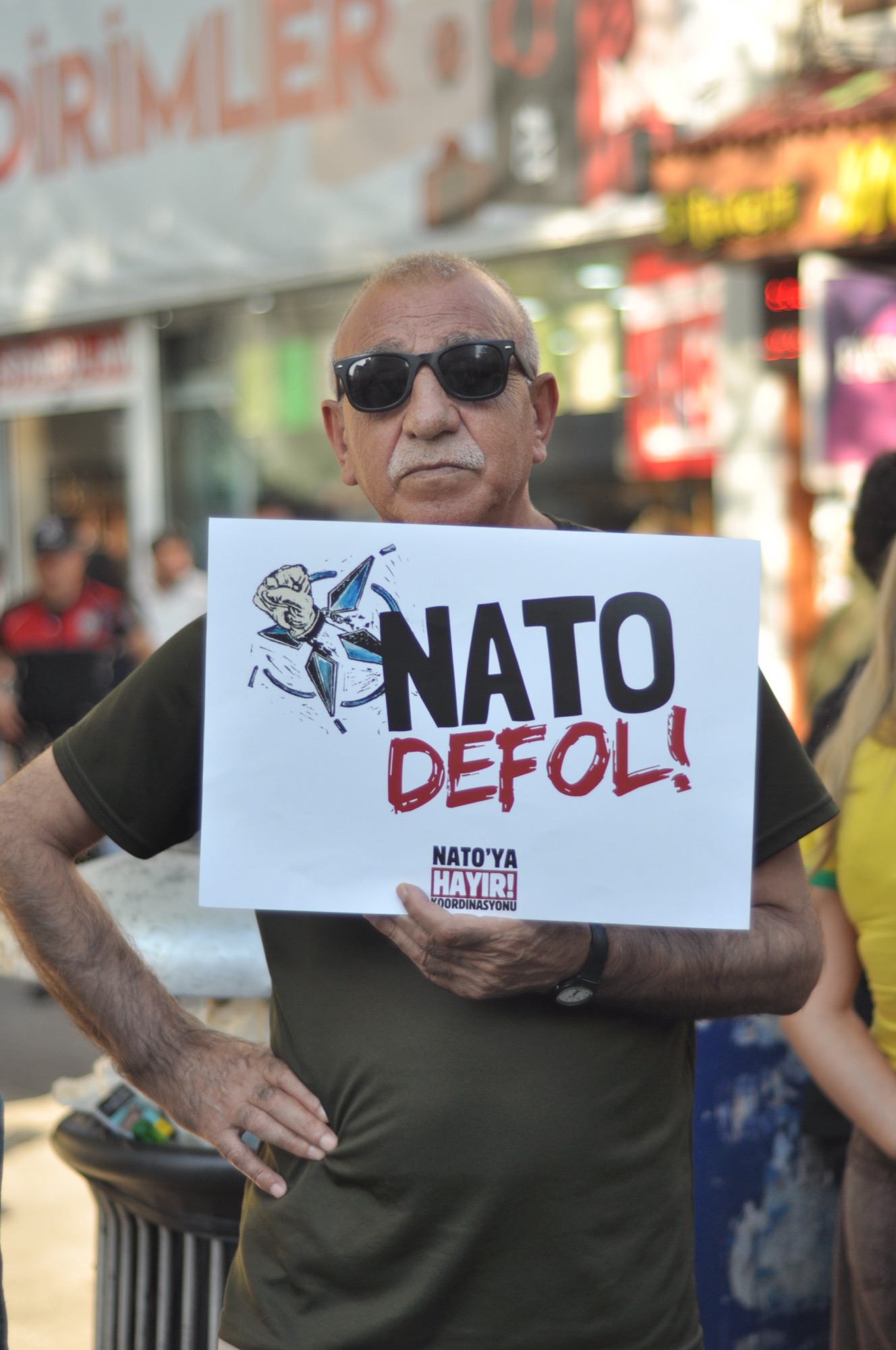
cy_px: 675
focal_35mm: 75
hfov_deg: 18.1
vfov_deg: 27.0
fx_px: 2808
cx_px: 448
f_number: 2
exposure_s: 1/2000
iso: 320
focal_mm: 50
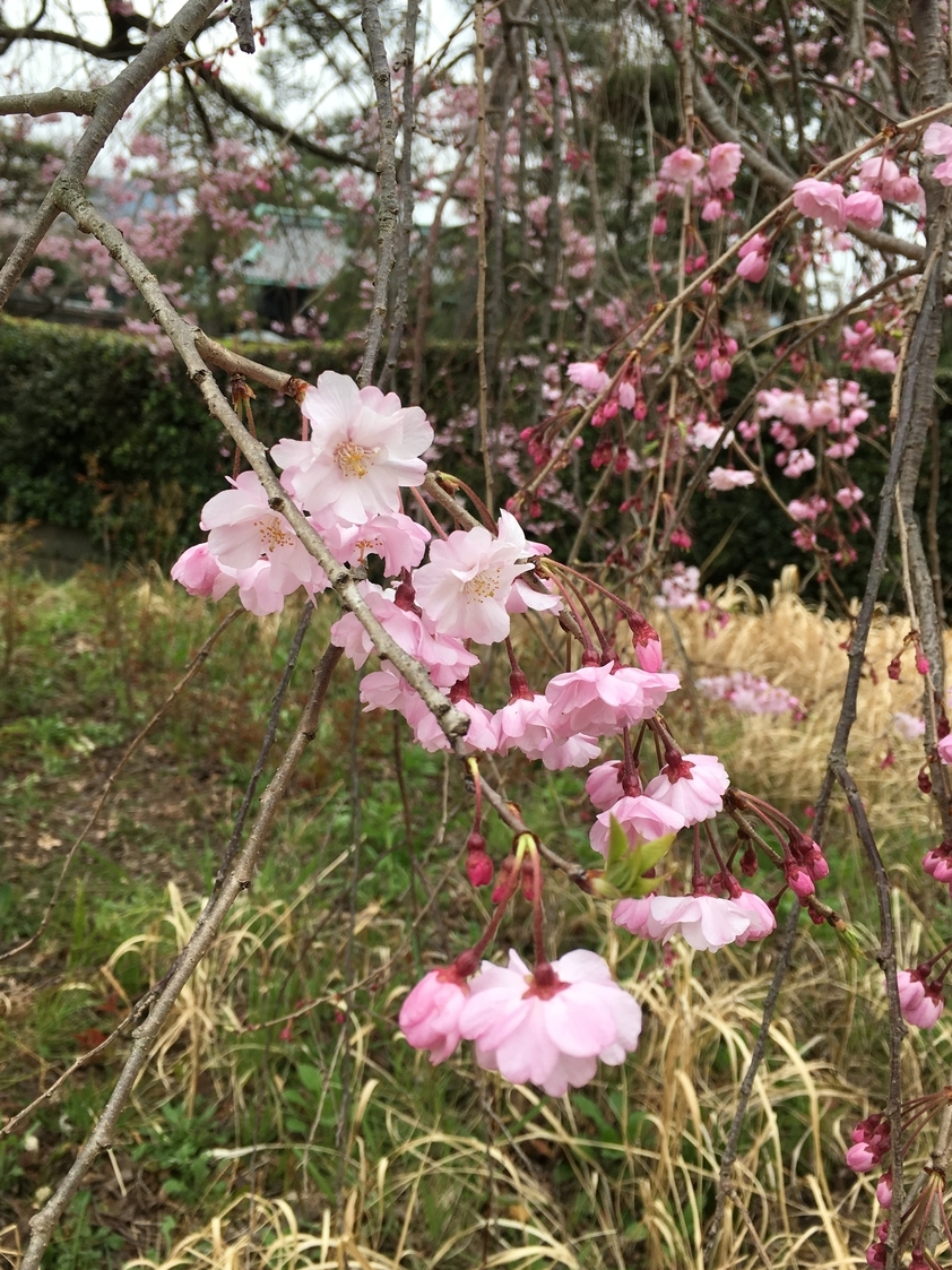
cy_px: 617
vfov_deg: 58.3
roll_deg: -5.5
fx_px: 1137
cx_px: 466
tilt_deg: -11.5
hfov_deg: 45.4
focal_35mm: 31
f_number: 2.2
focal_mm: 4.15
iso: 25
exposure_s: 1/283
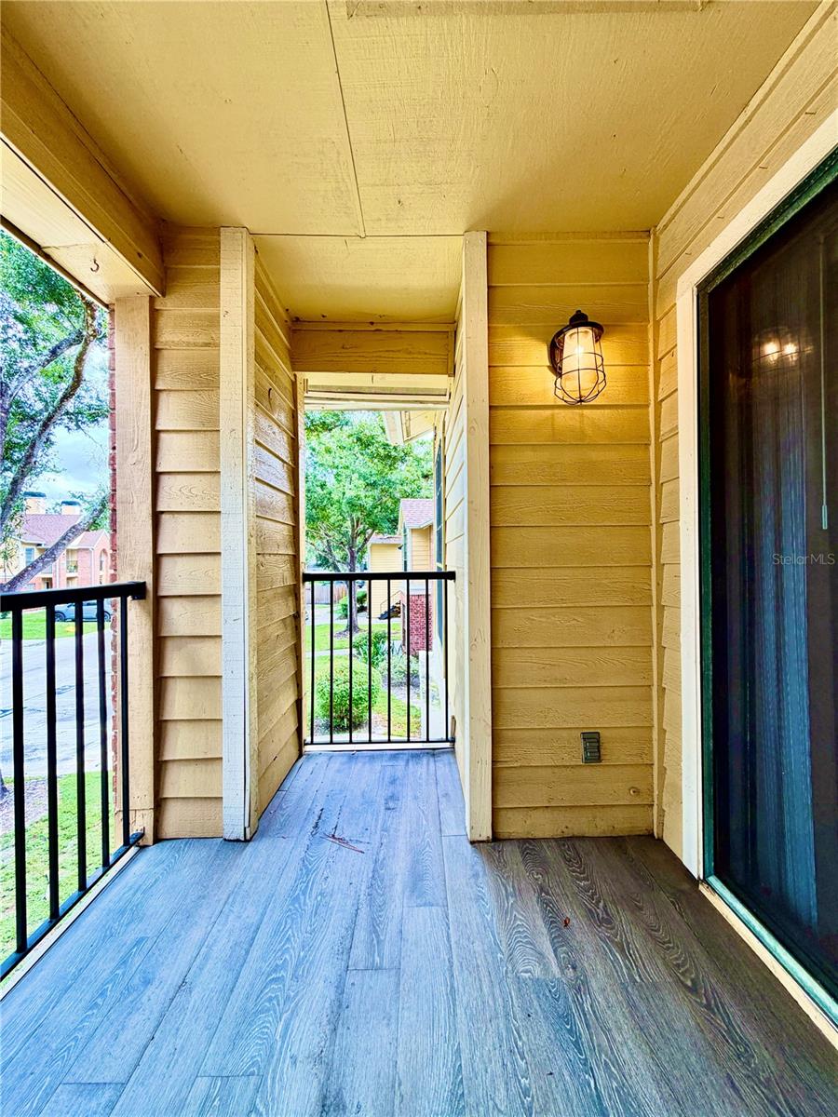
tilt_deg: +0.3
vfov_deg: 102.1
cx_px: 419
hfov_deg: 85.7
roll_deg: +0.1
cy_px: 558
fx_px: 452
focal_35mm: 14
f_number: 2.2
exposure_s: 1/120
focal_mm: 2.22
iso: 64
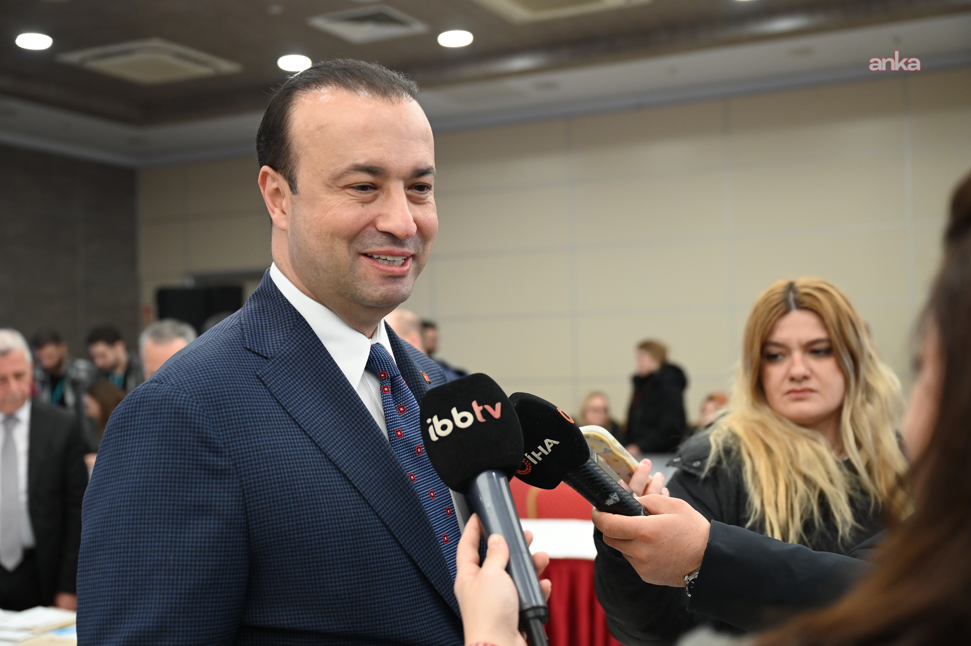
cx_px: 486
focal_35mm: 43
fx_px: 1159
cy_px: 323
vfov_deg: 31.1
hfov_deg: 45.5
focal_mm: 43
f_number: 3.5
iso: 2000
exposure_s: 1/250
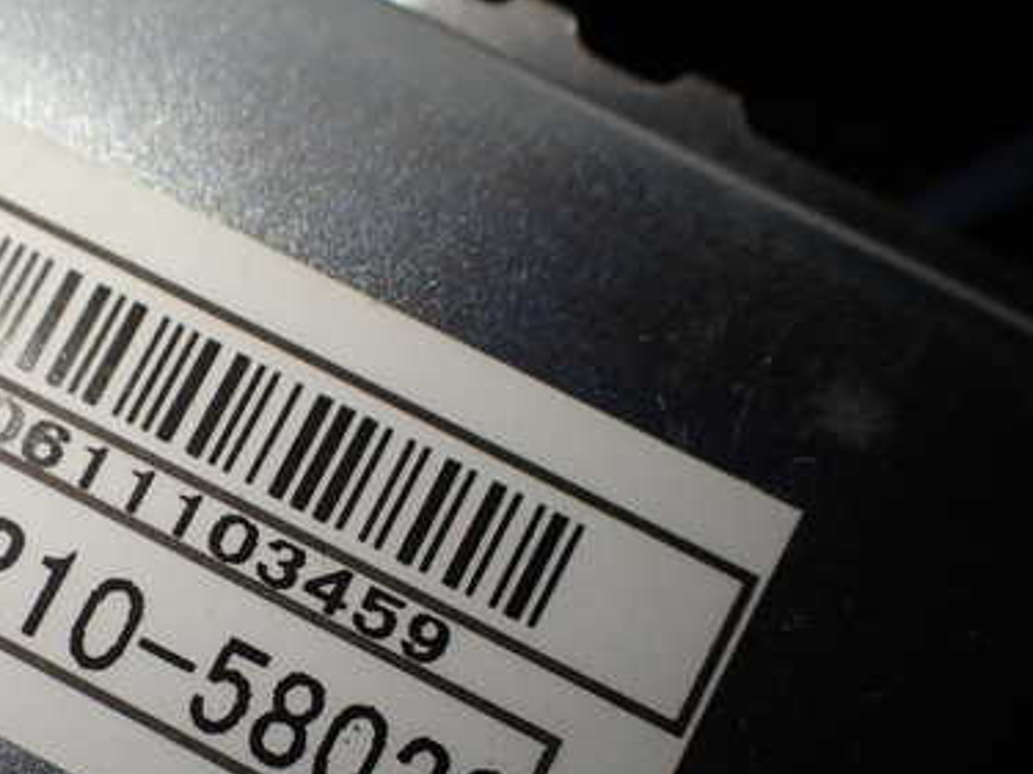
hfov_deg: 38.2
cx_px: 209
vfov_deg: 29.7
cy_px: 589
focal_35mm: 48
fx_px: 1432
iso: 100
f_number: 3.2
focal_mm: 5.4
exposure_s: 1/160
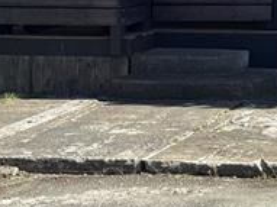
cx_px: 403
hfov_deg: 14.4
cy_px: -75
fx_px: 1032
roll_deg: -0.1
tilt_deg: +1.2
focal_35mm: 129
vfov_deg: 11.1
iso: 80
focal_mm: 6.76
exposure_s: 1/2525
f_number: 1.78
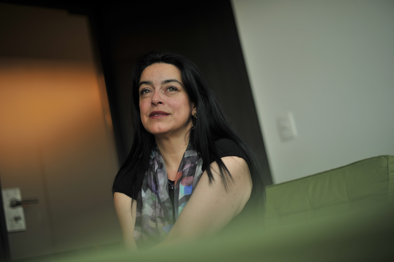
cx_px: 197
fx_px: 547
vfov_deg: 27.0
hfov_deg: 39.6
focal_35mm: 50
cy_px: 131
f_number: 1.4
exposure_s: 1/250
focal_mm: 50
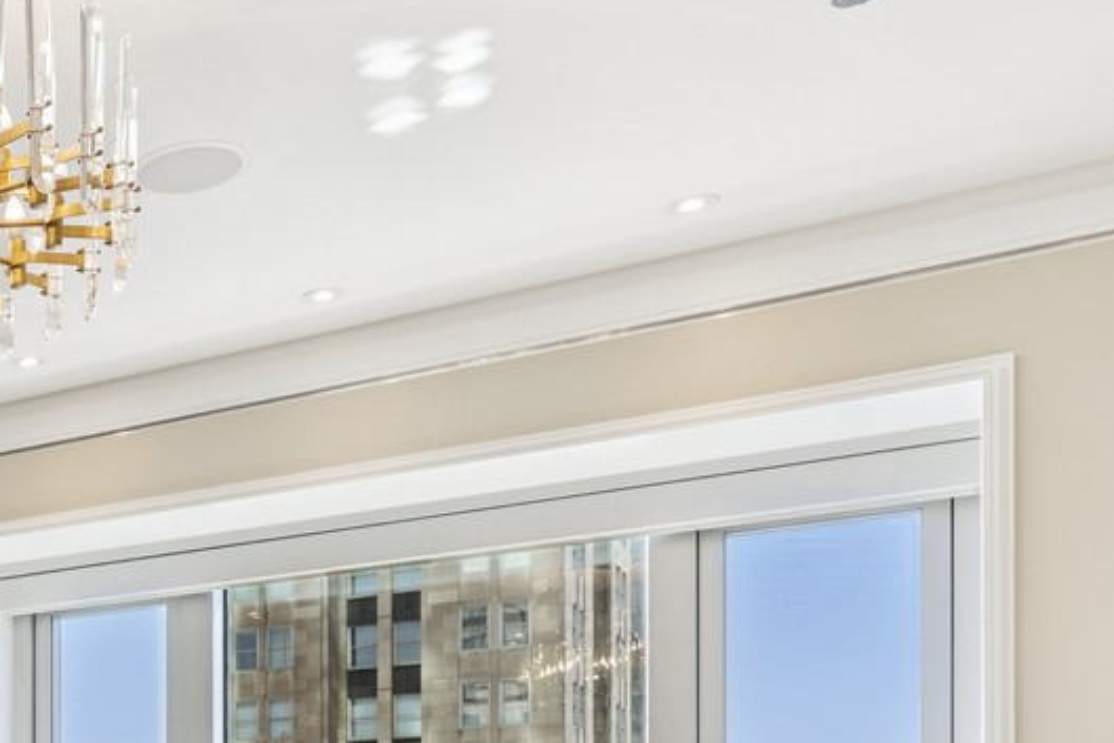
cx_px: -299
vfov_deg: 24.7
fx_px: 1517
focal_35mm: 49
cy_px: 905
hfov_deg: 31.8
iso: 320
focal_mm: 16
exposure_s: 1/50
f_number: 8
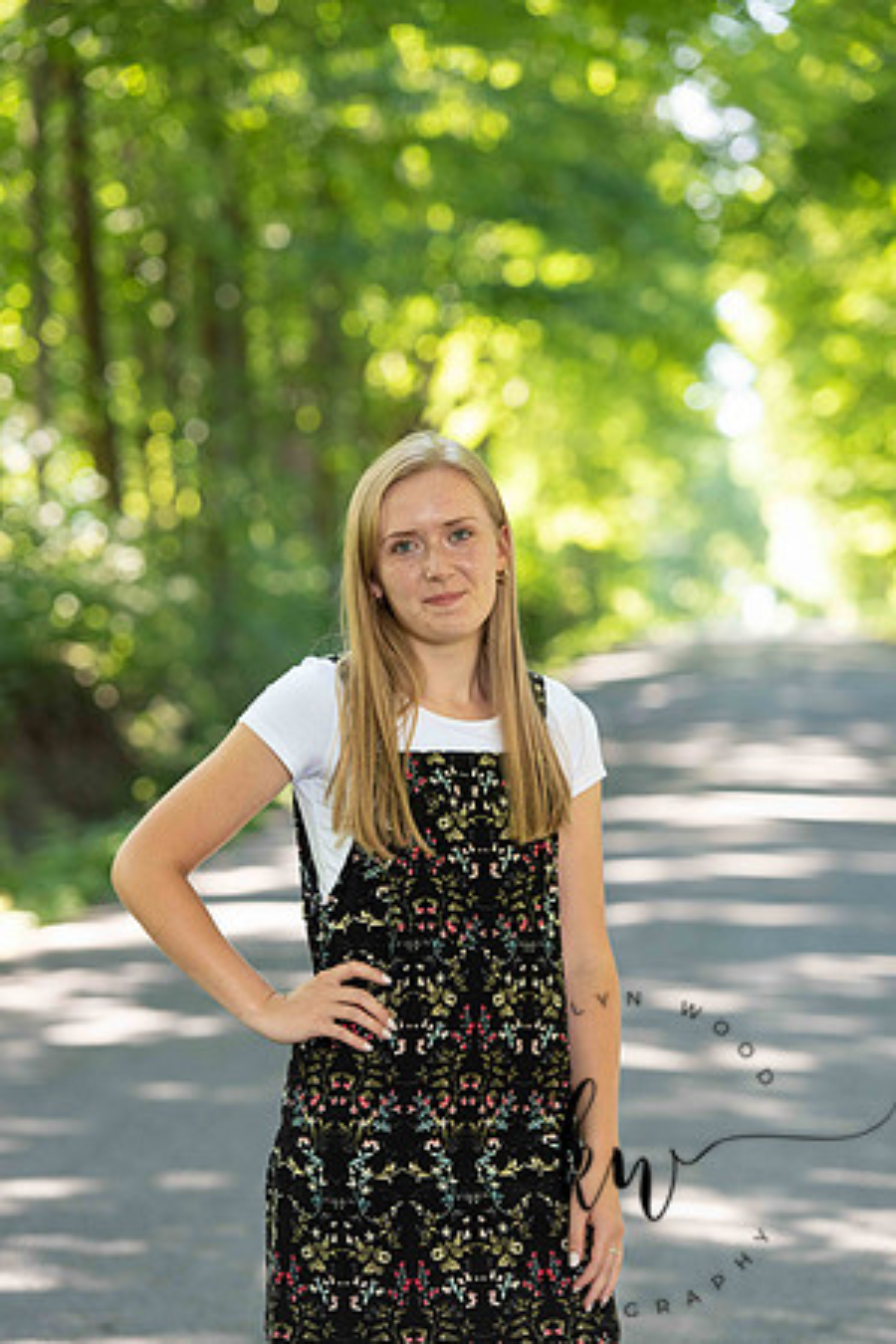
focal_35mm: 120
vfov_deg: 17.1
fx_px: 4480
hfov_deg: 11.4
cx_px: 448
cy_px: 672
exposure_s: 1/200
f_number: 3.5
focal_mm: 120
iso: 640
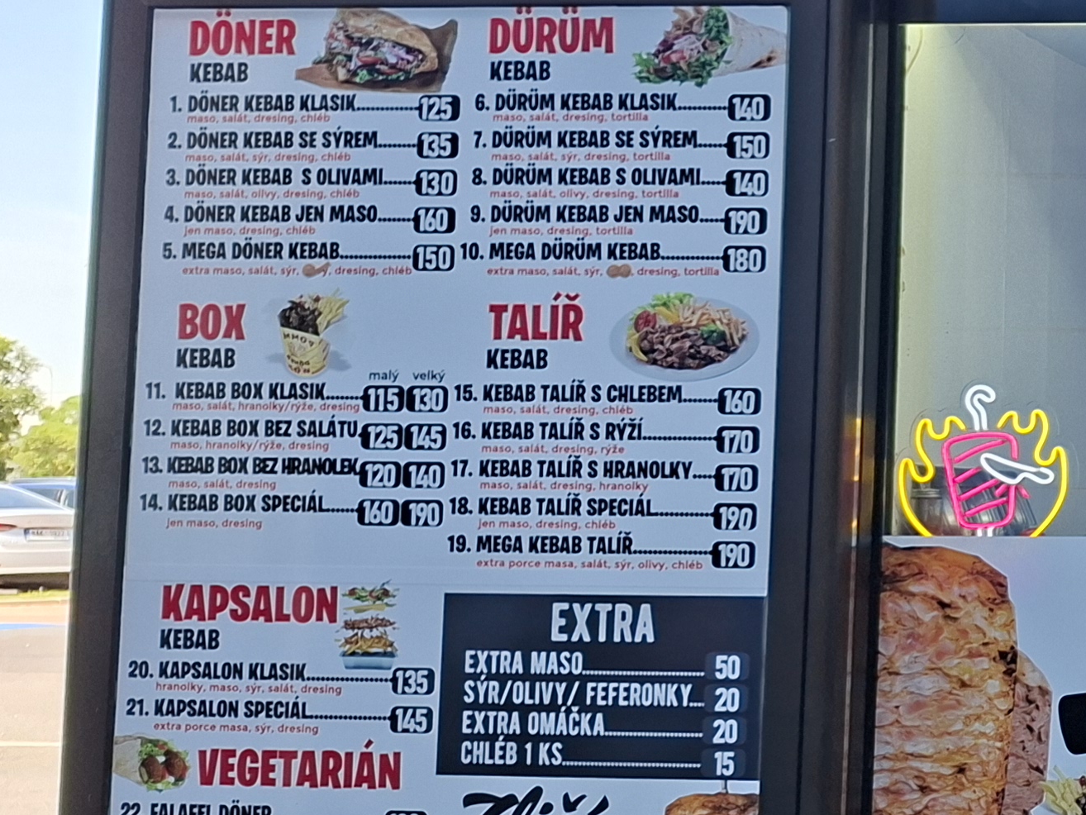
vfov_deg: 21.0
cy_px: 353
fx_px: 2196
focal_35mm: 70
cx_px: 1619
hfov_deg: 22.8
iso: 50
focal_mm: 5.54
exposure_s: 1/252
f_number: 1.8
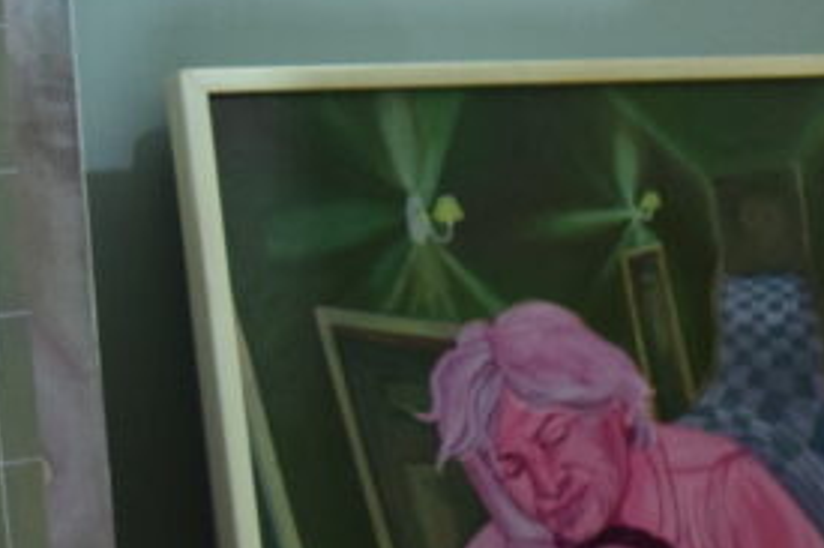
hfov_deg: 13.6
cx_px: 1327
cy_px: 383
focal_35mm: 140
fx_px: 3199
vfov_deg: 9.8
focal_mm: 25
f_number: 5
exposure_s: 1/60
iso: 2000
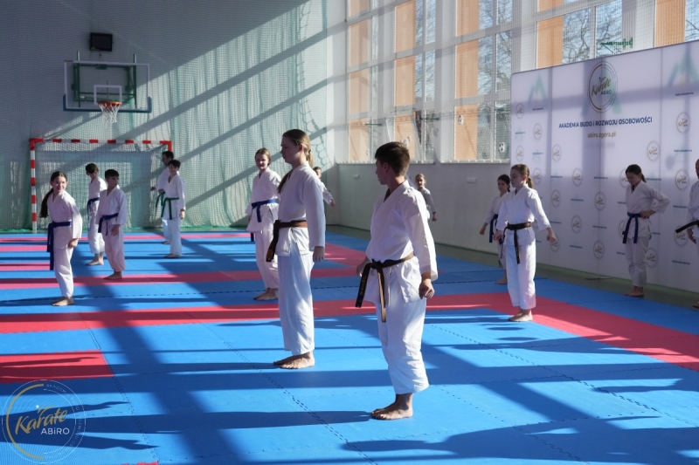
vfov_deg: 29.2
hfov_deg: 42.8
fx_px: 893
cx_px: 350
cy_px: 232
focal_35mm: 46
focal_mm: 46
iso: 3200
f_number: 5
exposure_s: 1/8000
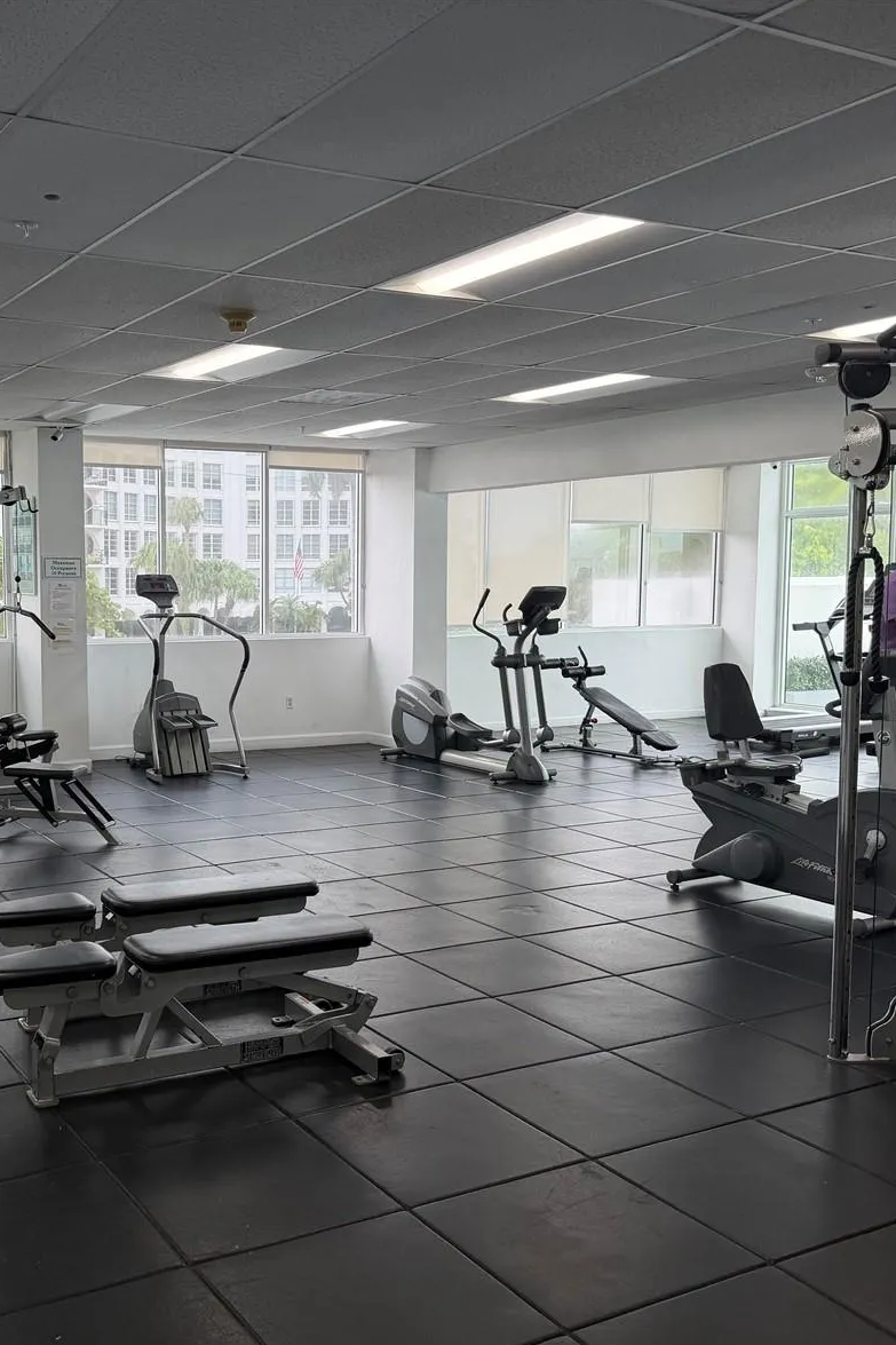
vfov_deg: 55.8
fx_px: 1270
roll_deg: -0.1
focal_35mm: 34
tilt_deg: -3.5
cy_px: 685
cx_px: 241
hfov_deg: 38.0
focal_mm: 6.76
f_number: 1.78
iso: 80
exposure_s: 1/195
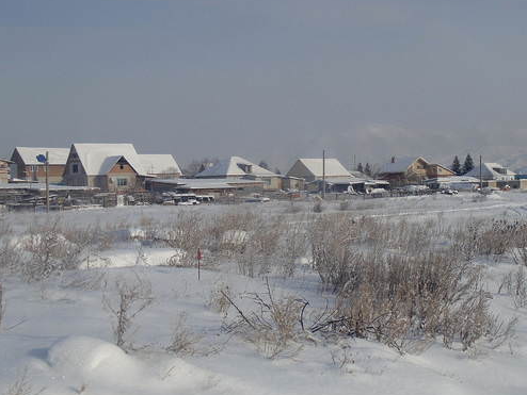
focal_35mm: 44
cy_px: 188
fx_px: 670
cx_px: 305
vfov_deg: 32.9
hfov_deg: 42.8
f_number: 9.6
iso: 80
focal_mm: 6.1
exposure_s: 1/320
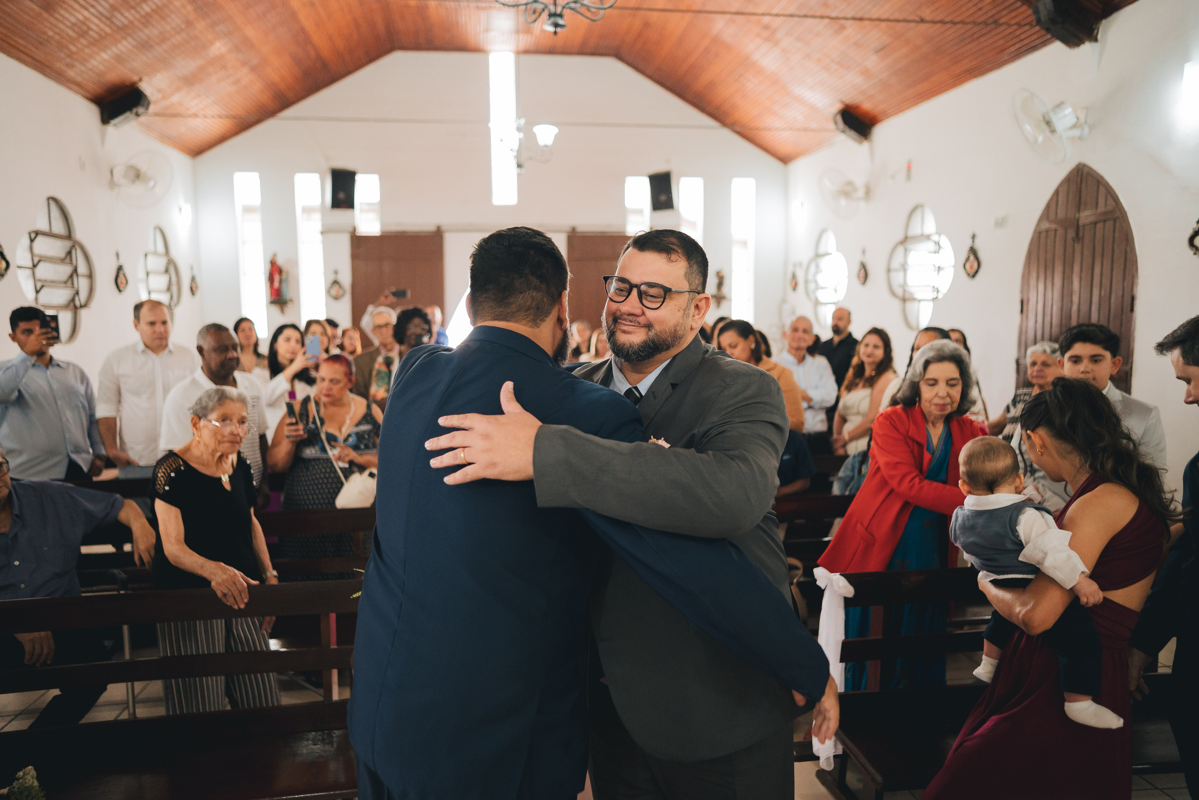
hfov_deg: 73.7
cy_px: 400
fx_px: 799
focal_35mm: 24
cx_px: 600
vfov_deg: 53.1
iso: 2000
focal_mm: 24
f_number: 1.8
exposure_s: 1/400
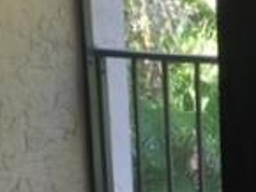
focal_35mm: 128
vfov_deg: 11.5
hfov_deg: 14.8
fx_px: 947
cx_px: 312
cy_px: 167
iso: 25
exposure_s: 1/40
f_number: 2.2
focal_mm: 4.15
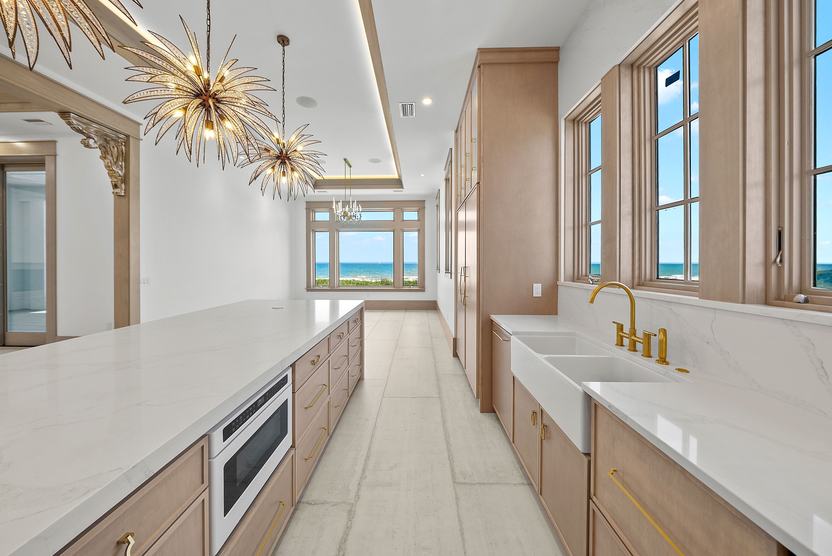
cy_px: 278
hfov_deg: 112.6
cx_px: 416
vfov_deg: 90.1
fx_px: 277
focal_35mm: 12
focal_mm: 12
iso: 200
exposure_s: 1/15
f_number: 7.1
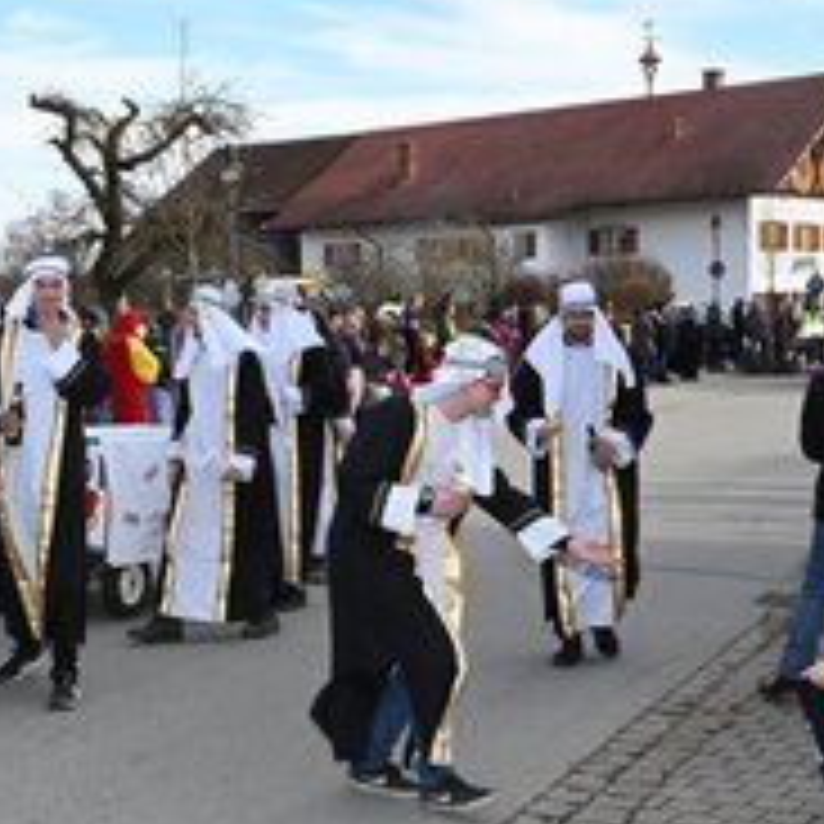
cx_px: 266
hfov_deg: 27.1
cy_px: 459
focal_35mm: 63
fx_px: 1697
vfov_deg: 27.3
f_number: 20
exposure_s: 1/200
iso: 1000
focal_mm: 34
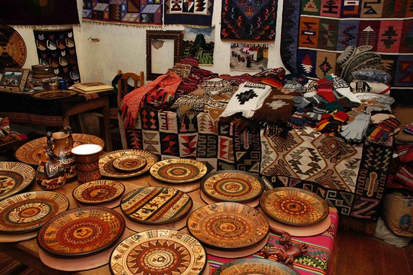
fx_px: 310
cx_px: 206
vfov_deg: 47.9
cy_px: 138
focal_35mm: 27
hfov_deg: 67.4
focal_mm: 18
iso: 400
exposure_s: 1/160
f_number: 5.6
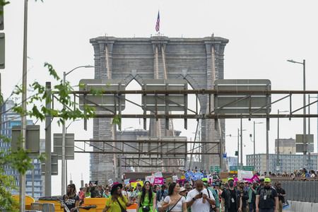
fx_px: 2155
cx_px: 159
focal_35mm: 244
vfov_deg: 5.6
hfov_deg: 8.4
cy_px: 106
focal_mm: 244
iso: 1250
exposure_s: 1/320
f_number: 11
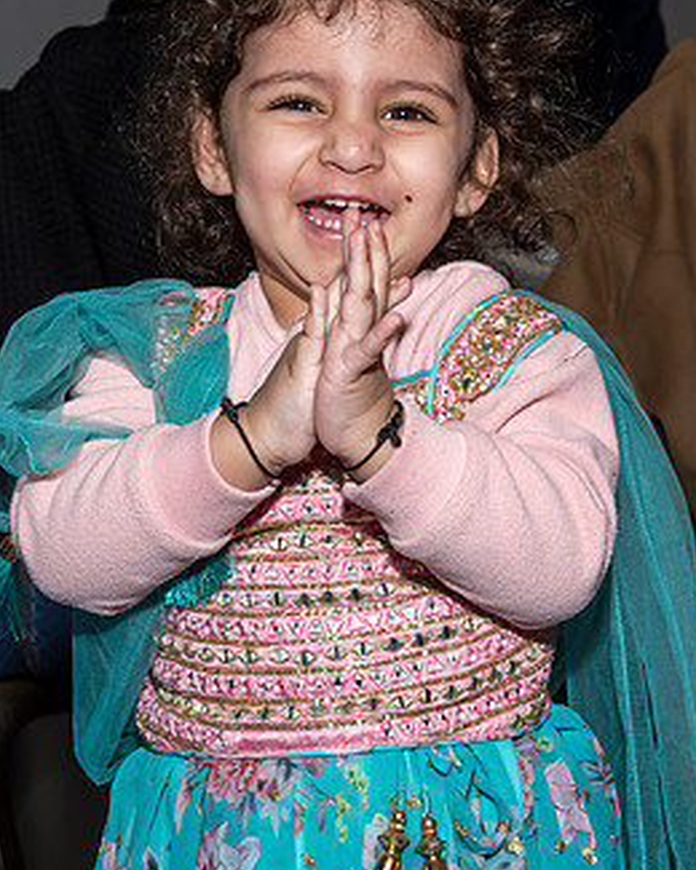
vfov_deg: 15.5
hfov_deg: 12.4
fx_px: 3193
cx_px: 501
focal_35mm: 124
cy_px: 359
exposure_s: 1/250
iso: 400
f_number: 7.1
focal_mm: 38
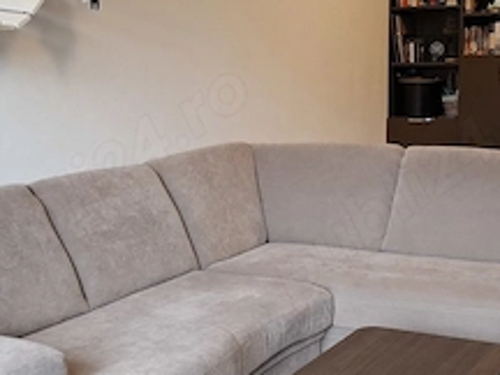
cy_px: 208
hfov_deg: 30.3
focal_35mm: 64
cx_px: 259
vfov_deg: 22.9
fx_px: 924
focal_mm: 5.54
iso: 250
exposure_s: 1/50
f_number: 1.8
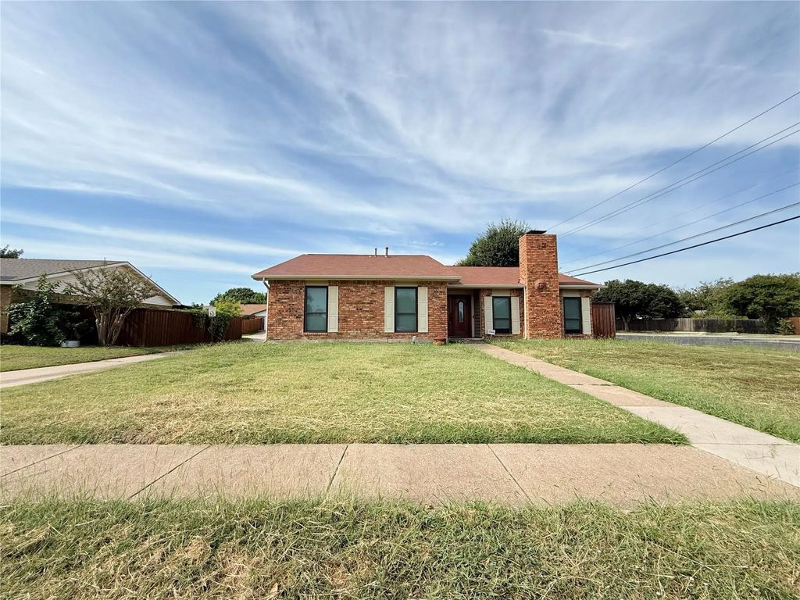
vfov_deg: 85.7
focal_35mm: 14
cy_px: 300
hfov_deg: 102.1
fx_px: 324
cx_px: 400
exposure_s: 1/1961
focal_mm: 2.22
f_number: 2.2
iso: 50
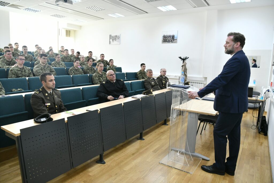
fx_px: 183
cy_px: 92
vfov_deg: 53.1
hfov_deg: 73.7
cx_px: 137
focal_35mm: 24
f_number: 4
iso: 1600
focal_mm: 24
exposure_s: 1/100
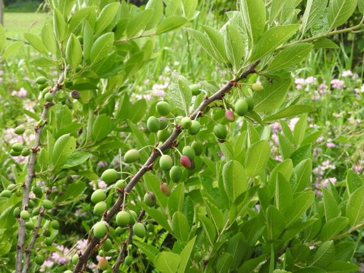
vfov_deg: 29.1
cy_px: 136
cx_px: 182
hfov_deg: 38.2
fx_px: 526
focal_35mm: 50
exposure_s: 1/200
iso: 100
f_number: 4
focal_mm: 9
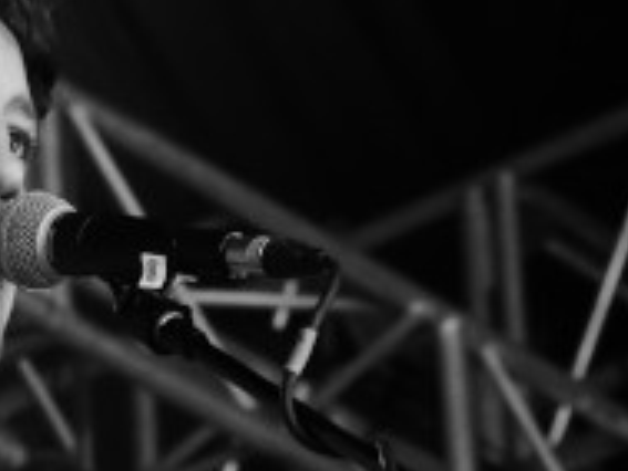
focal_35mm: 386
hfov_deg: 5.1
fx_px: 7007
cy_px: 531
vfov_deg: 3.8
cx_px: -56
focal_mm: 57
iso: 3200
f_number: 5.6
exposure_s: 1/60
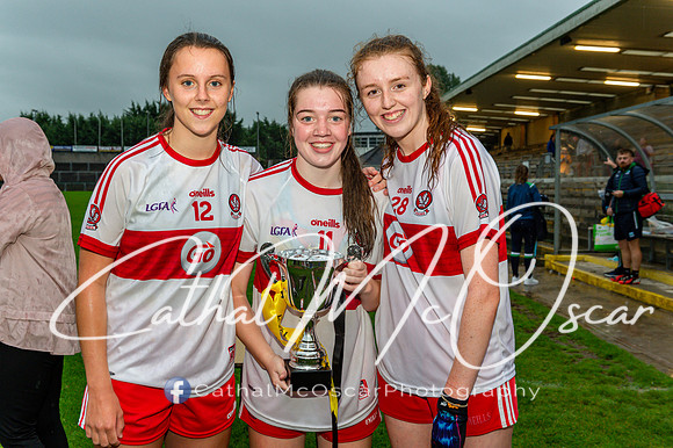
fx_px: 747
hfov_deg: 48.5
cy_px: 224
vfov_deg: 33.4
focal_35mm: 40
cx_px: 336
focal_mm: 40
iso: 1600
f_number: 4.5
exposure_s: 1/100
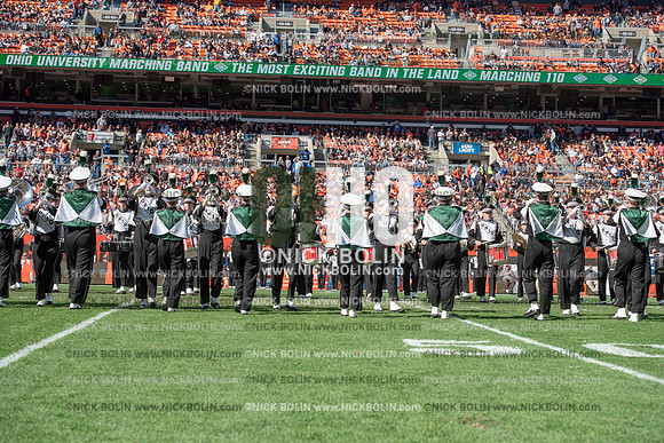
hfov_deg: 28.8
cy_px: 222
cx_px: 332
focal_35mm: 70
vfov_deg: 19.5
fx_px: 1291
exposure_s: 1/2000
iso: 400
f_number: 5
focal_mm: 70
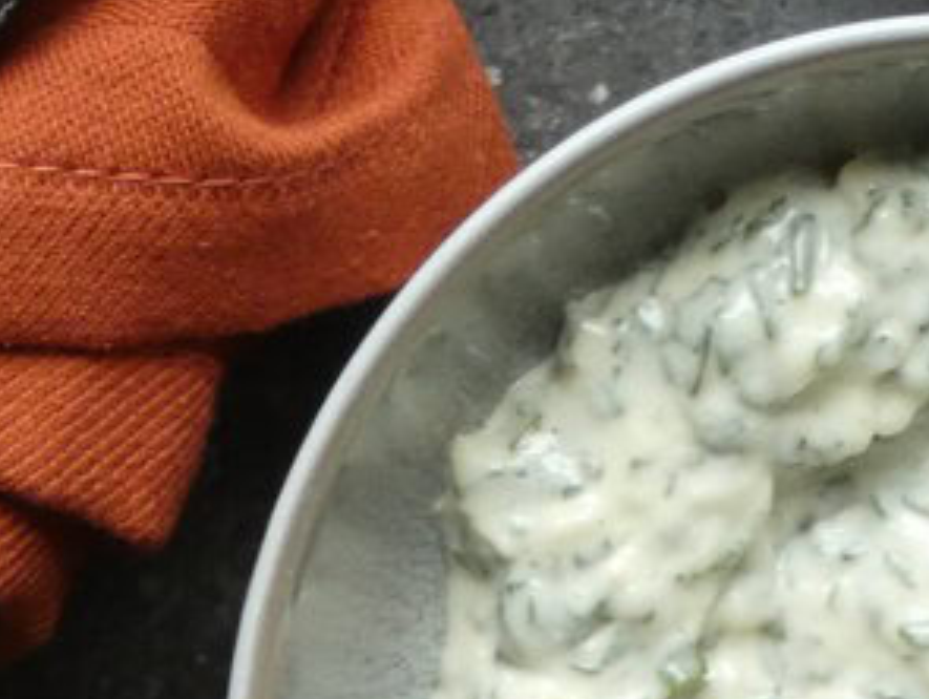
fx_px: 5938
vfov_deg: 6.6
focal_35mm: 221
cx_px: 718
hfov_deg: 8.9
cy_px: -570
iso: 250
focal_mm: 9.5
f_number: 3.9
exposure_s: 1/80
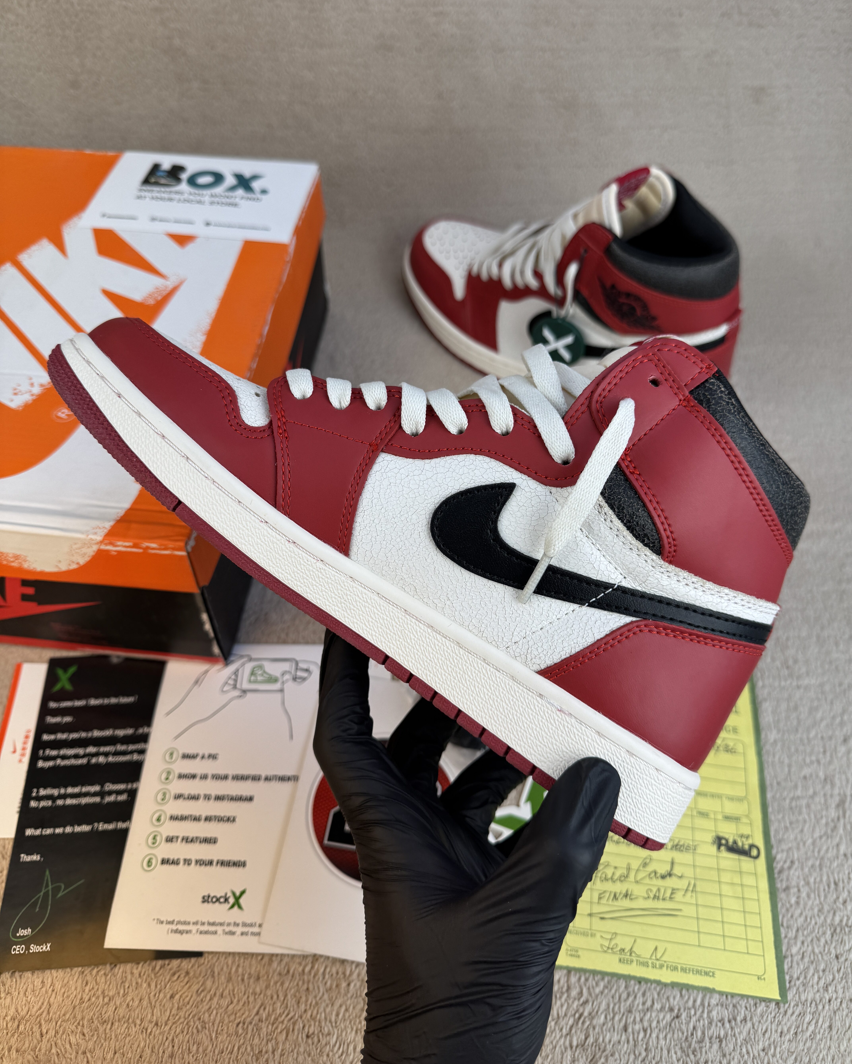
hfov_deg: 56.8
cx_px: 426
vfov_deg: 68.0
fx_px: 788
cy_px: 498
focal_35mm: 25
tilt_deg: -50.4
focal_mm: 6.76
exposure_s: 1/1339
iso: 80
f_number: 1.78
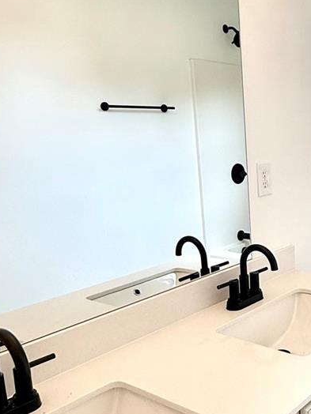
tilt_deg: -10.3
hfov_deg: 32.9
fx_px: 491
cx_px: 293
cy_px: 224
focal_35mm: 41
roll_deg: +1.6
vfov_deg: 45.7
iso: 64
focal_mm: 2.22
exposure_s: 1/120
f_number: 2.2
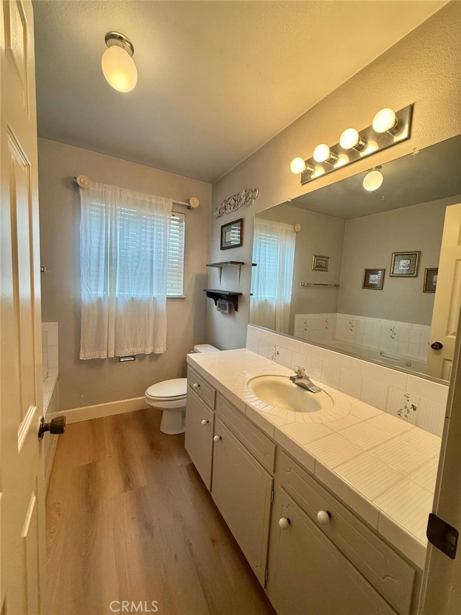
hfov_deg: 85.7
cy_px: 308
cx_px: 230
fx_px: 249
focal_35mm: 14
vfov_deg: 102.1
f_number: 2.2
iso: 200
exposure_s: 1/120
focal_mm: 2.22
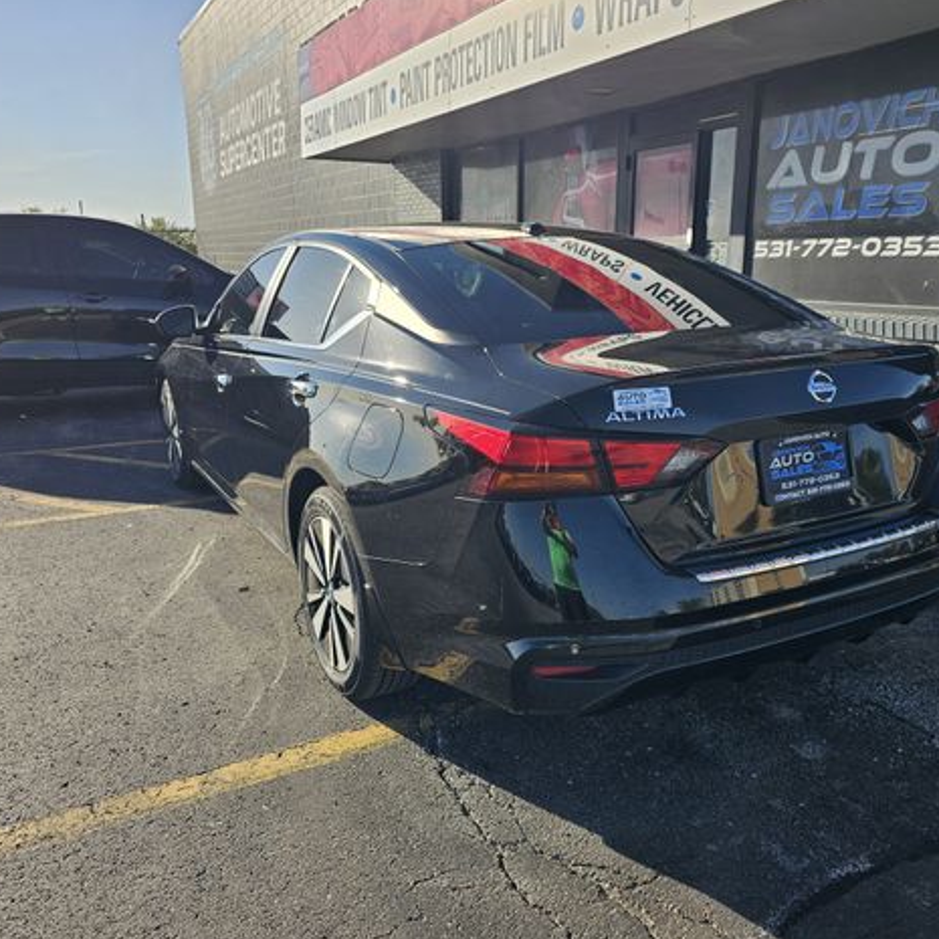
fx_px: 859
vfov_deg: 57.3
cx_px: 519
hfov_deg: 57.2
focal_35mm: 28
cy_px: 473
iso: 10
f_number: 1.7
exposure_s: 1/654
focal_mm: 6.3
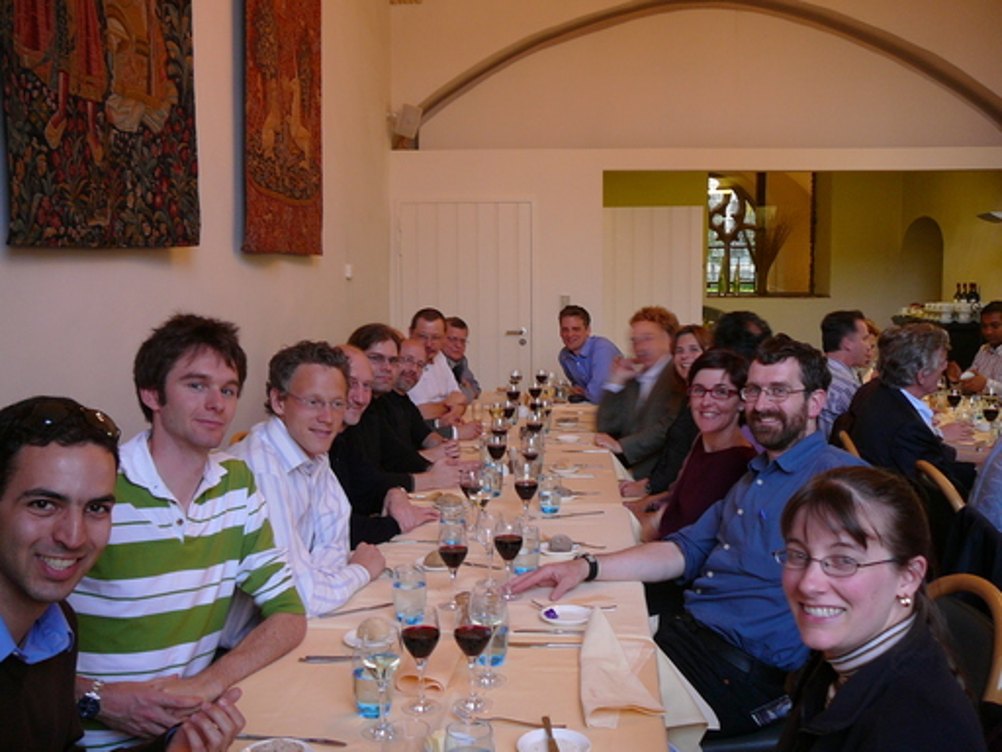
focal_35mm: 35
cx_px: 501
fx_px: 1013
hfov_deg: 52.6
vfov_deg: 40.7
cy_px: 376
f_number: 2.8
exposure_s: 1/8
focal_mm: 5.2
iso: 80
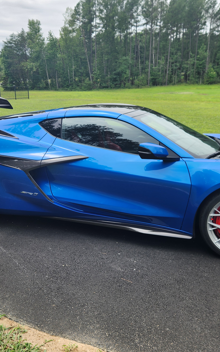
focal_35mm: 33
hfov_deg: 38.3
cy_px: 178
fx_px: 317
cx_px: 112
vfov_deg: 58.1
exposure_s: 1/873
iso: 20
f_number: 1.8
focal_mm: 5.4
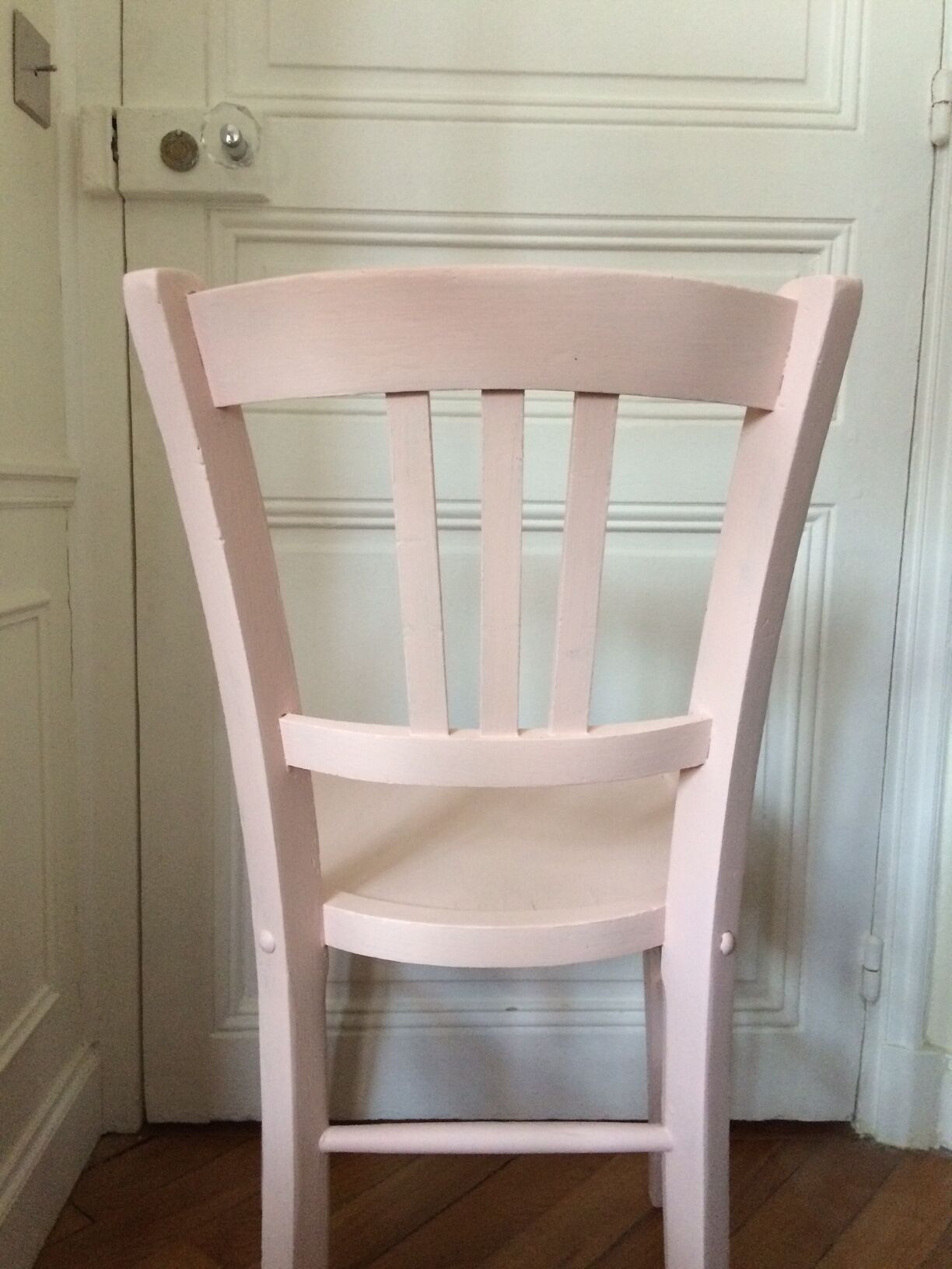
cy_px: 634
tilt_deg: -7.8
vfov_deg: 61.7
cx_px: 476
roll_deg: -0.5
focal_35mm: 29
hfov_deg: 48.2
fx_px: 1063
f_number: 2.2
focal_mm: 4.15
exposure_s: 1/33
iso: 320
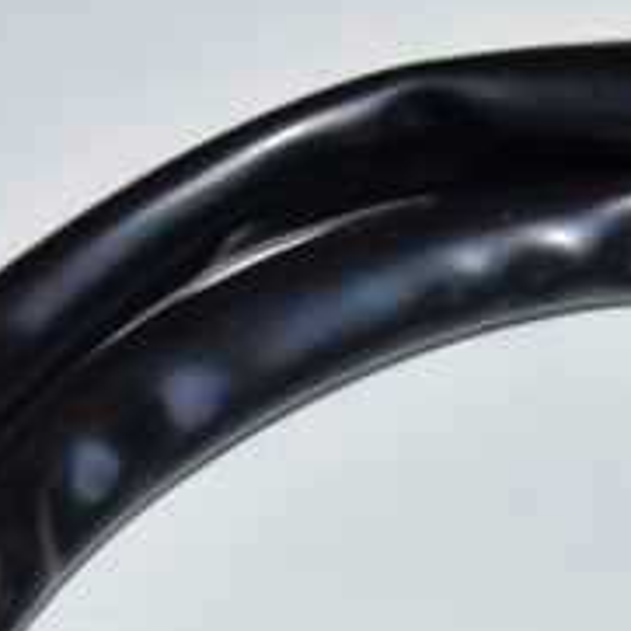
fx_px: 9005
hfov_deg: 4.0
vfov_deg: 4.0
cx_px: 865
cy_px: 1098
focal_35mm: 437
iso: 160
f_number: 13
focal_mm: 55
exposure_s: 1/100
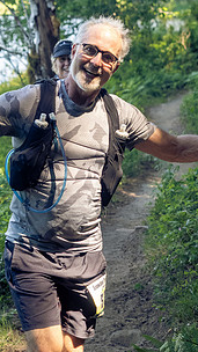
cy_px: 120
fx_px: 1204
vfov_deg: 16.6
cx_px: 41
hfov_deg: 9.4
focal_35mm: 129
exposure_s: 1/1000
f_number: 2.8
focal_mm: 40
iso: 1600
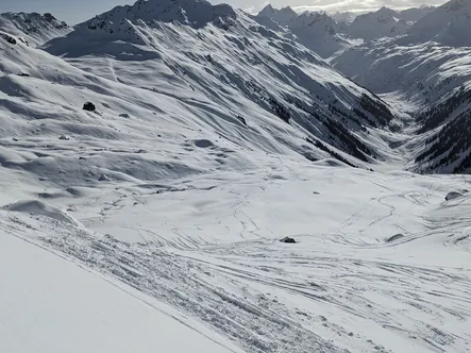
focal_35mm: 39
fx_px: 531
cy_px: 106
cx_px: 217
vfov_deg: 36.3
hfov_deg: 47.8
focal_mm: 4.4
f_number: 1.7
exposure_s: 1/23256
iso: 90
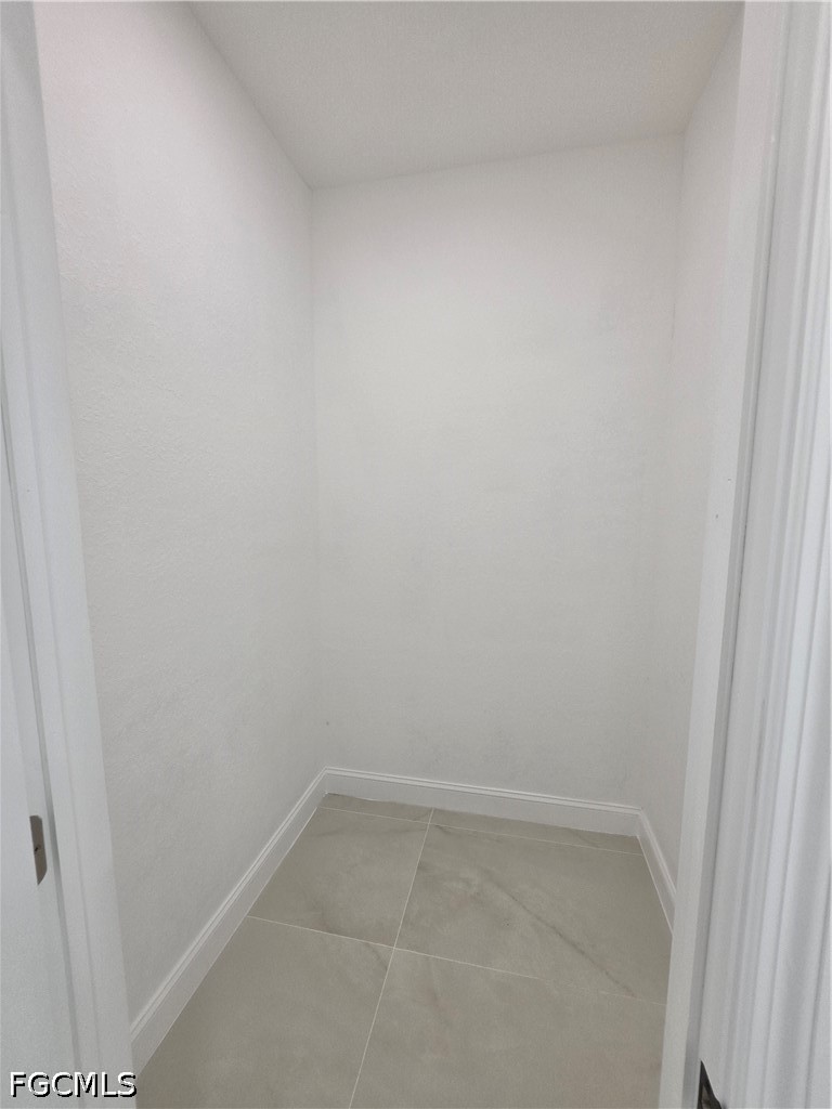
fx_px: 417
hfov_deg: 89.9
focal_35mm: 13
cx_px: 416
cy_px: 554
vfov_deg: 106.2
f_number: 1.9
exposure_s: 1/120
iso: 64
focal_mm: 2.2
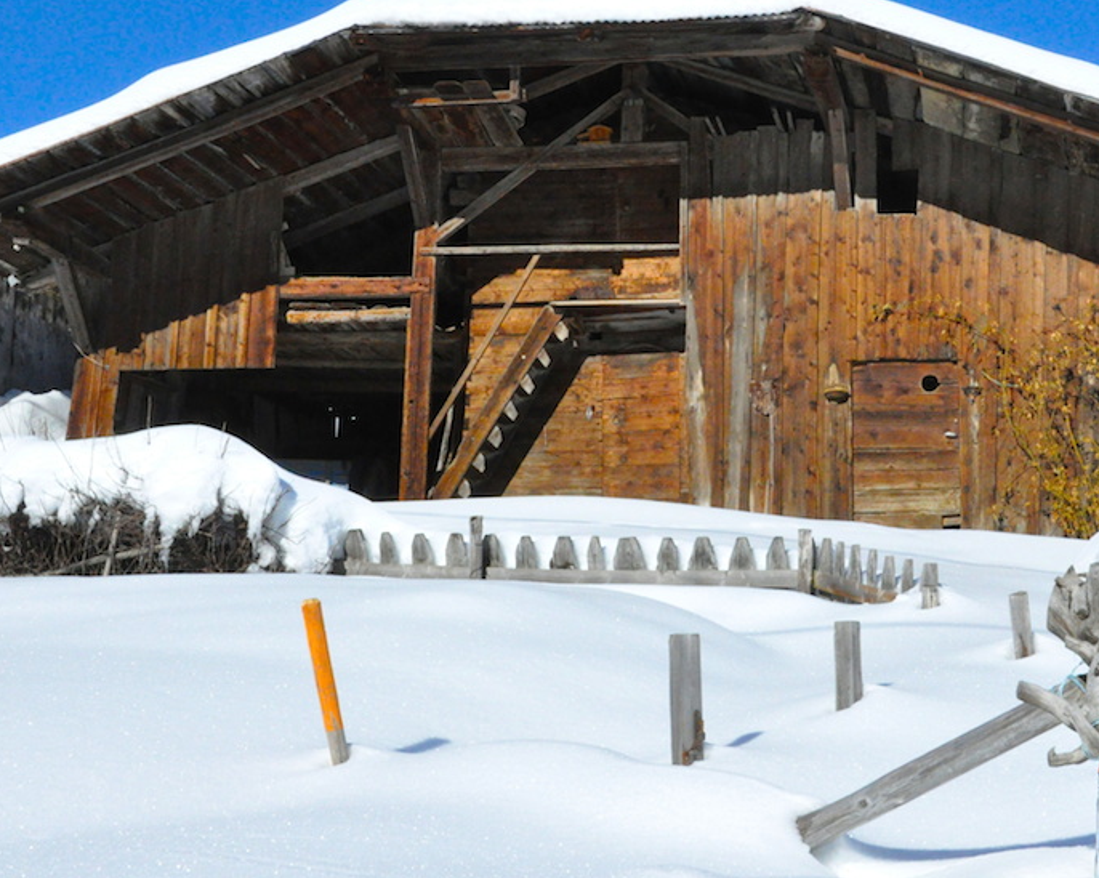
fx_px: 2048
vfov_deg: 24.2
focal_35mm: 63
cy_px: 397
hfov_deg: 29.9
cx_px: 682
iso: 3200
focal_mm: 30
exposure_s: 1/1600
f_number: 20
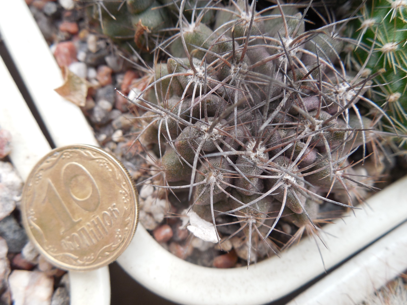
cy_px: 152
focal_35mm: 31
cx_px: 204
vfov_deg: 45.4
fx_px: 364
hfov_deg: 58.4
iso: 160
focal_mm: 5.6
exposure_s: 1/30
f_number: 3.6
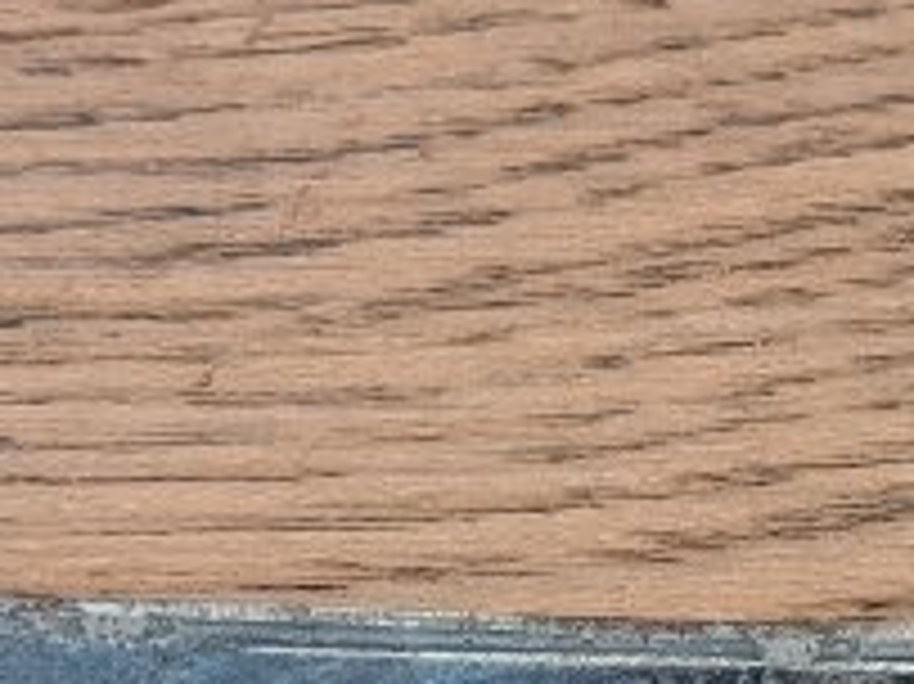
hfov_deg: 13.9
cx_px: 671
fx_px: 3747
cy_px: 1094
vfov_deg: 10.0
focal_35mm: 142
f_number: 1.8
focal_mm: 5.23
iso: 250
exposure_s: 1/50
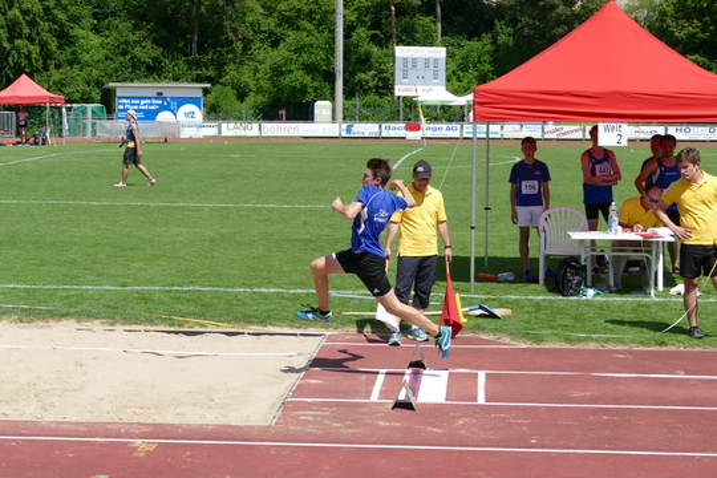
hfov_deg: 25.1
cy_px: 239
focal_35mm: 81
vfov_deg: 16.9
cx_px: 358
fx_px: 1613
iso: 125
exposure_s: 1/1300
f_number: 3.7
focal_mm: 29.59
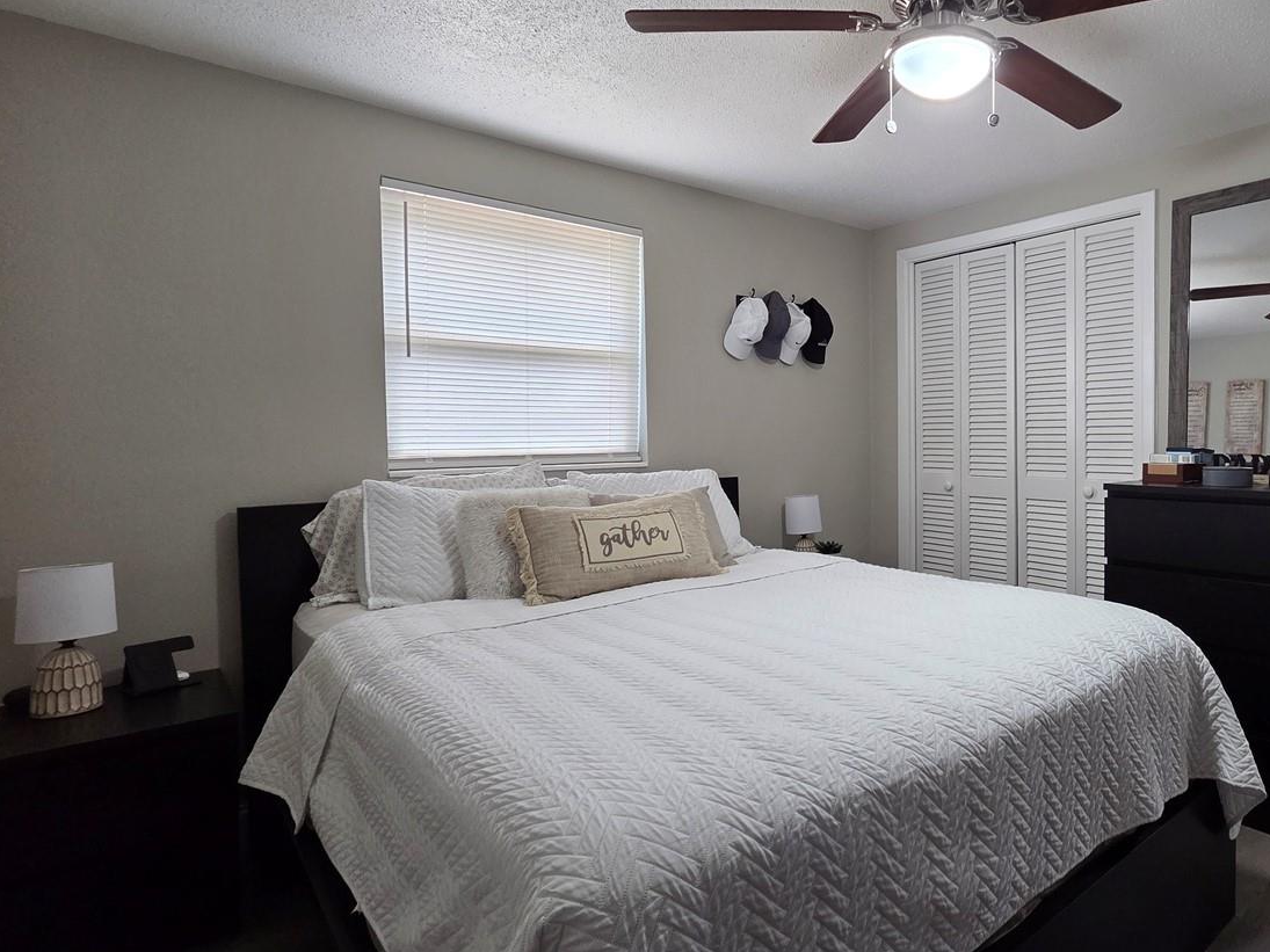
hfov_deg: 80.7
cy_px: 452
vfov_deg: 68.6
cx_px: 886
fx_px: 697
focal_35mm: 19
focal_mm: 2.2
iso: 250
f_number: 2.2
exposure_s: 1/60
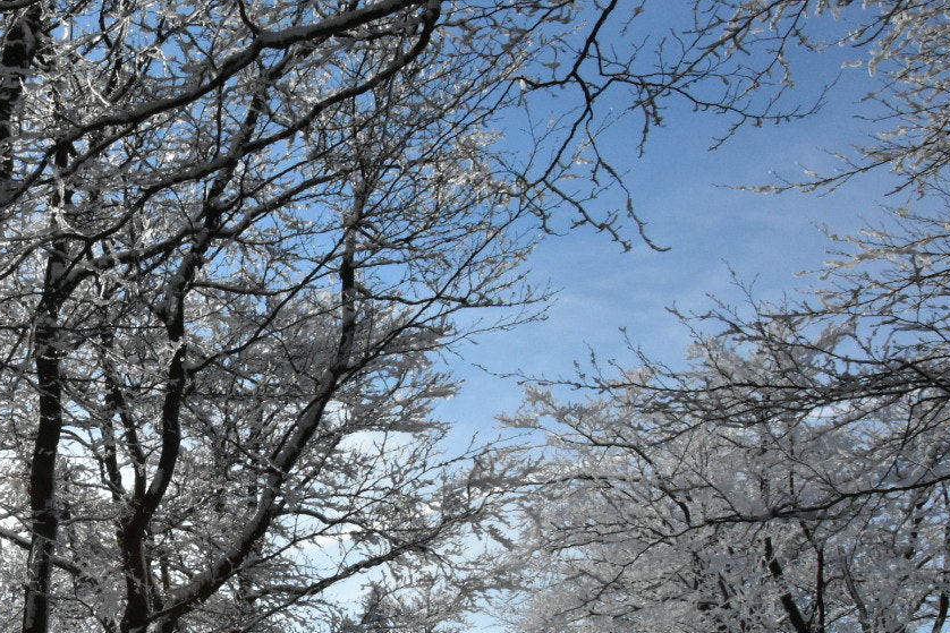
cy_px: 485
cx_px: 49
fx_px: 1531
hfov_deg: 32.3
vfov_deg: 23.1
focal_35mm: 58
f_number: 22
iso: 3200
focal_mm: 20
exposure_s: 1/2000
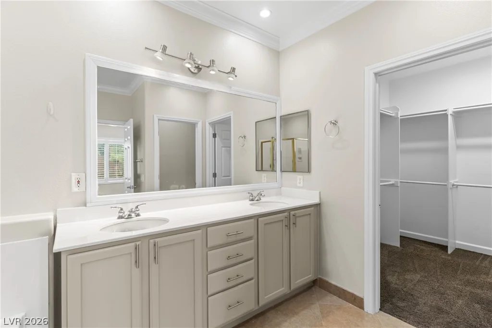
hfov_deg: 93.3
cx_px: 246
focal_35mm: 17
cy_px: 164
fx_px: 232
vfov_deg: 70.5
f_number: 8
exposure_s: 1/4
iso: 400
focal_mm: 17
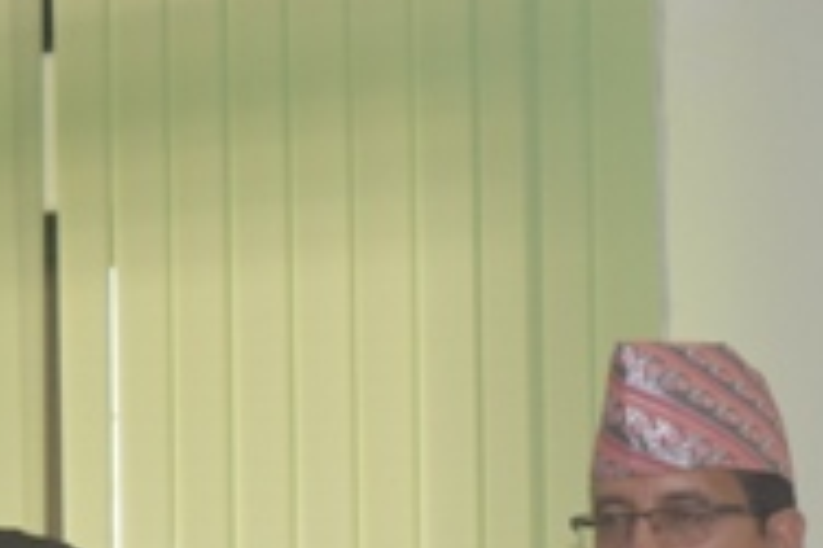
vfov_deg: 7.0
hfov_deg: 10.6
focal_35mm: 194
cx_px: 508
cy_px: 783
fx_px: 4431
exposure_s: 1/125
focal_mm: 38
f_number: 5.6
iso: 500
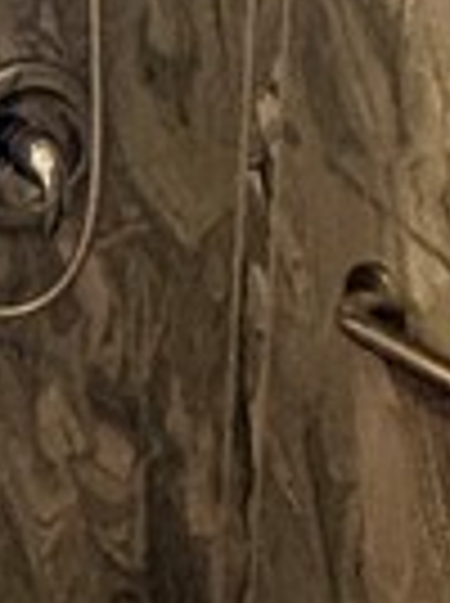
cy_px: -72
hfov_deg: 13.1
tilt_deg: -10.6
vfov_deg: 17.7
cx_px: -198
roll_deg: -1.1
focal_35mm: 107
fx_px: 1861
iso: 1000
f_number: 2.2
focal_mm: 2.22
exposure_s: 1/60
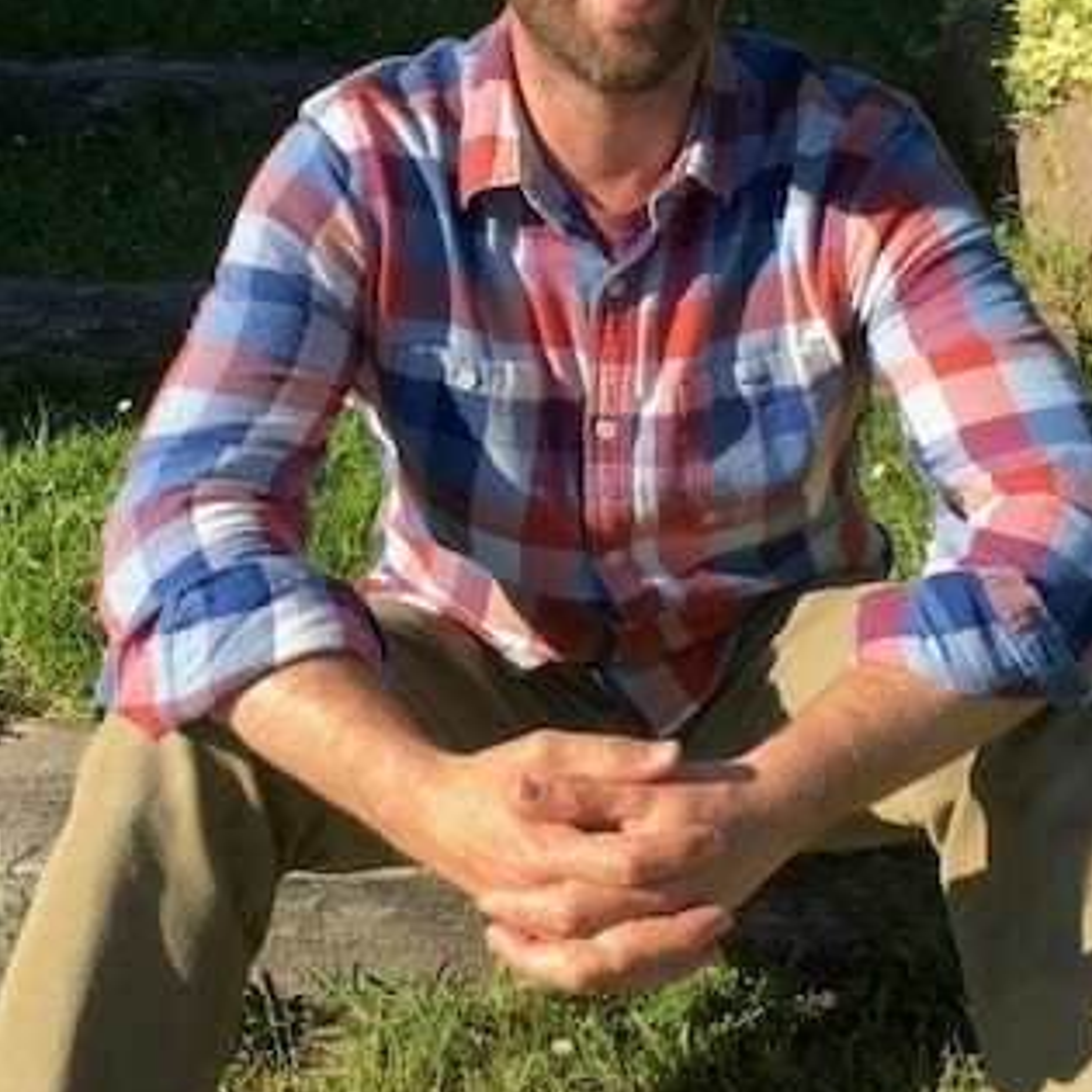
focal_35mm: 52
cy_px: 413
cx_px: 603
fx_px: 1856
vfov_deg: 32.6
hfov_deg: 32.8
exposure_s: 1/874
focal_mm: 4.15
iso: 25
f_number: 2.2
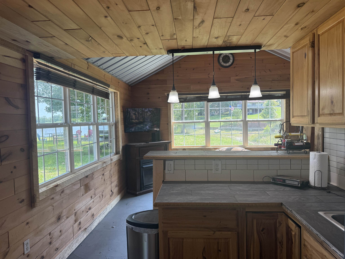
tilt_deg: -1.4
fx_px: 239
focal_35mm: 24
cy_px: 130
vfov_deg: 56.8
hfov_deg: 71.6
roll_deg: +1.3
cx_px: 172
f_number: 1.78
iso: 100
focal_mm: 6.76
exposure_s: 1/256
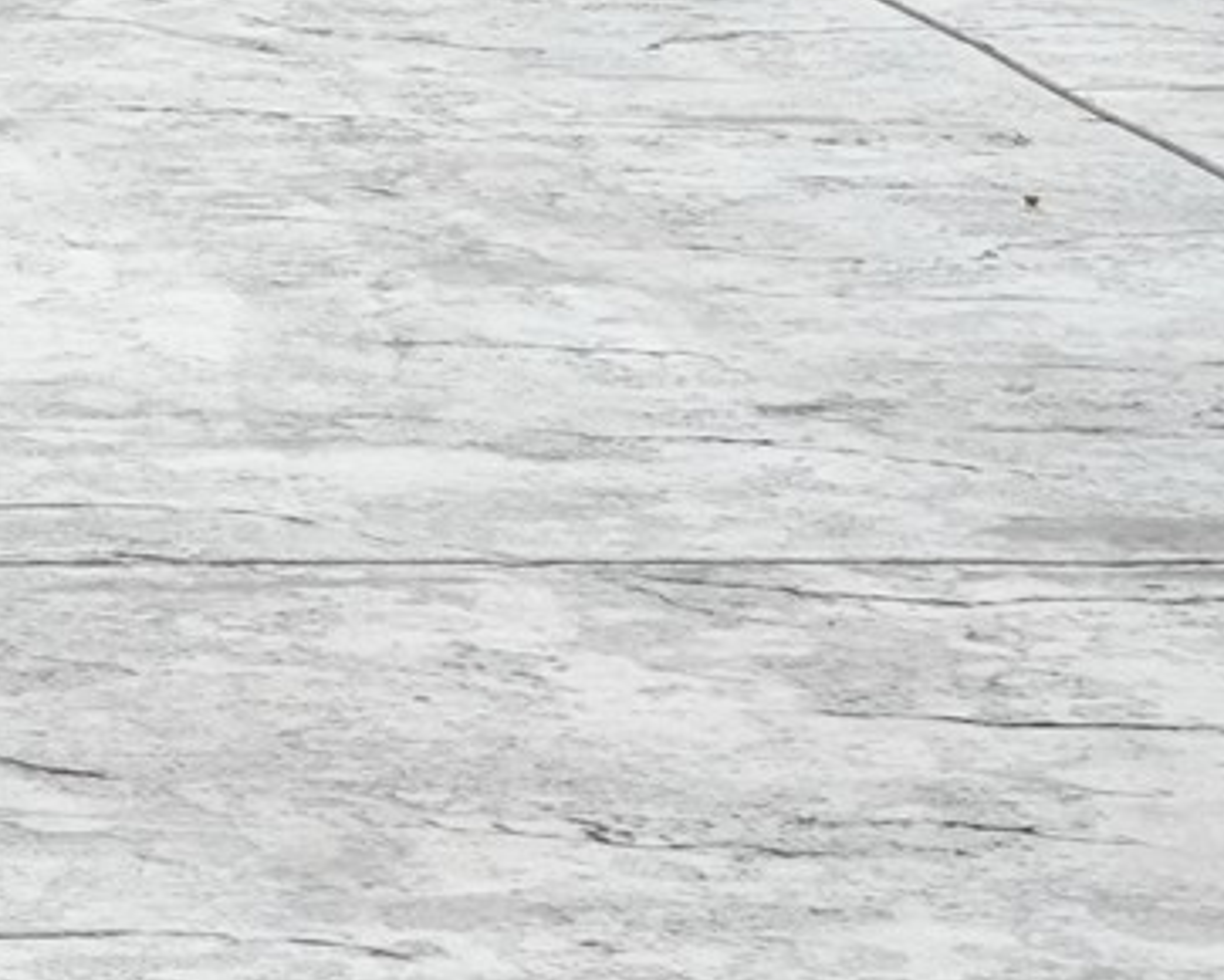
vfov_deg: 6.0
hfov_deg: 7.3
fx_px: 9025
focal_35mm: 249
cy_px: -1085
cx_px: -1667
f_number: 22
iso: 3200
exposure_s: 1/100
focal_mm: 48
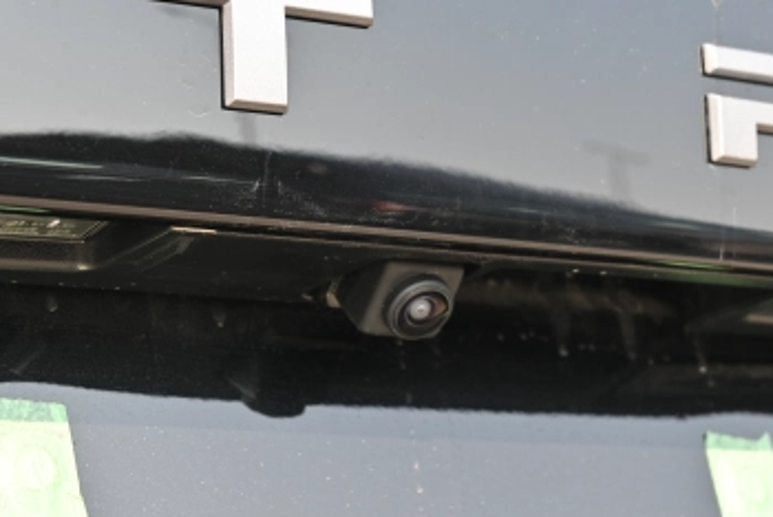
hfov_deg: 19.1
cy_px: 209
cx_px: 446
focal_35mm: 107
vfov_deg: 12.8
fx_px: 2299
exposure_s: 1/250
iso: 360
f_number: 6.3
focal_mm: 50
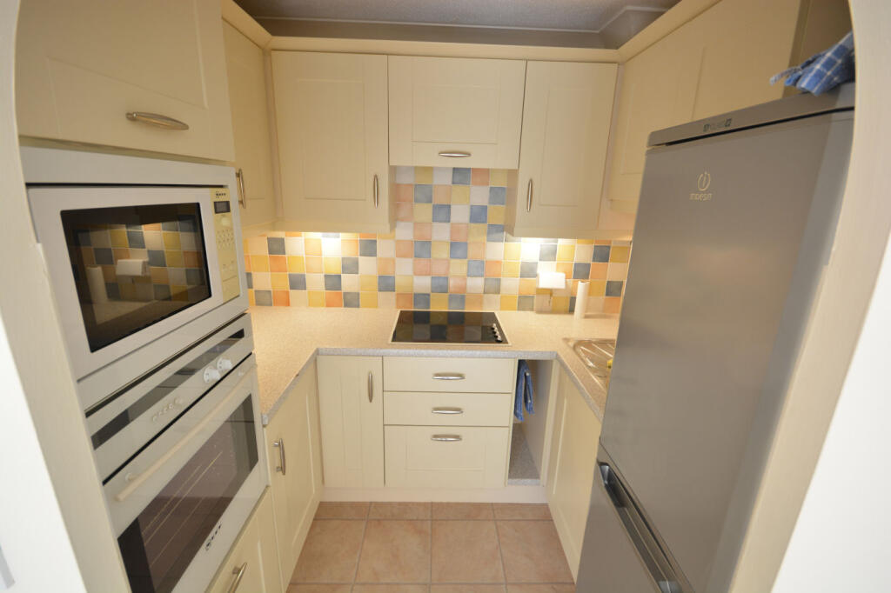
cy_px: 296
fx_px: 371
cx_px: 446
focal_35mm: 15
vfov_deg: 77.3
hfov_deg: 100.4
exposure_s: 1/20
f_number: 8
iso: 400
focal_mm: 10
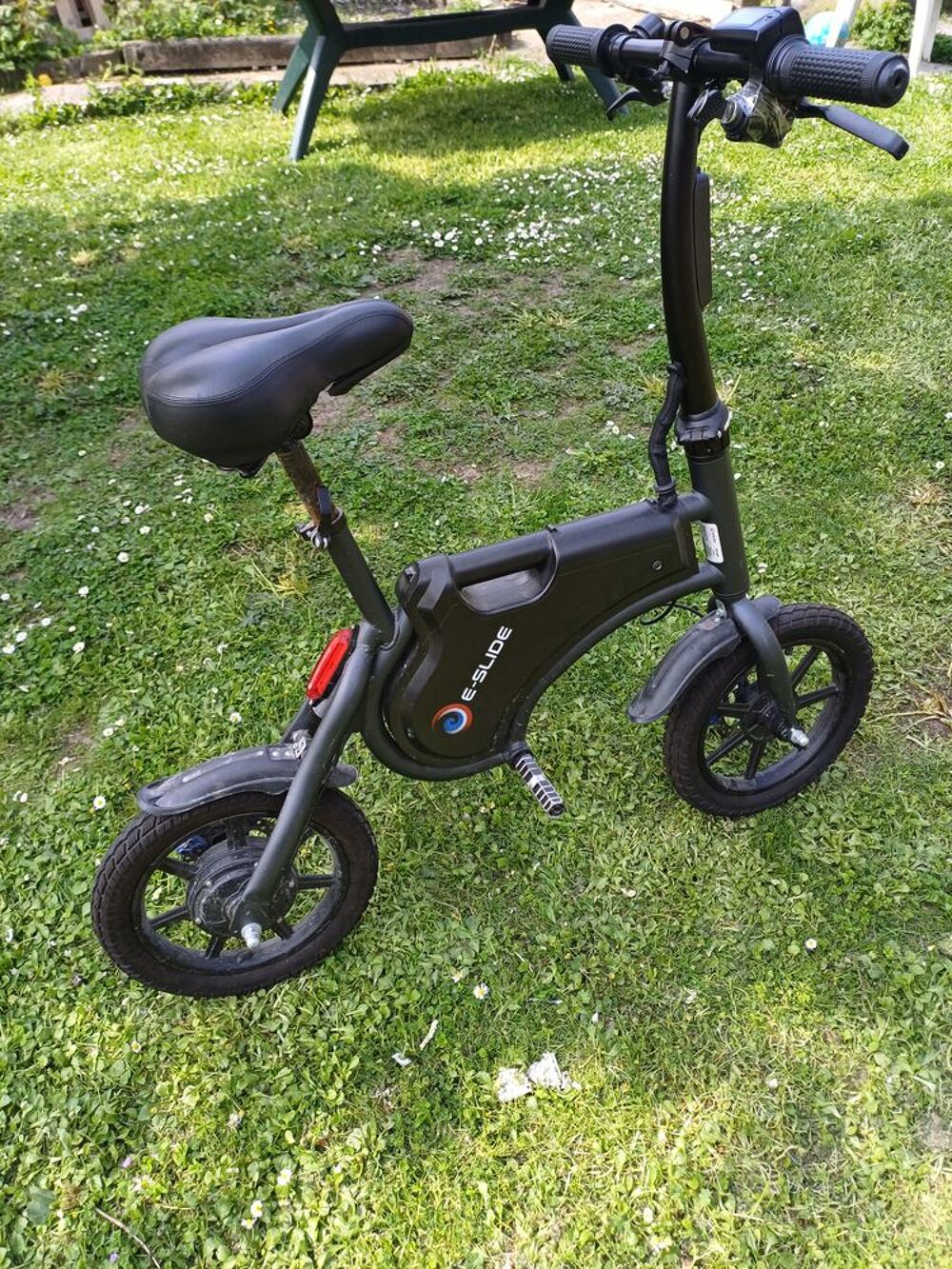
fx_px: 917
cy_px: 634
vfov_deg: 69.4
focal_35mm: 25
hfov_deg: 54.9
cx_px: 476
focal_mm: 4.65
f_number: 1.8
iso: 50
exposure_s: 1/198
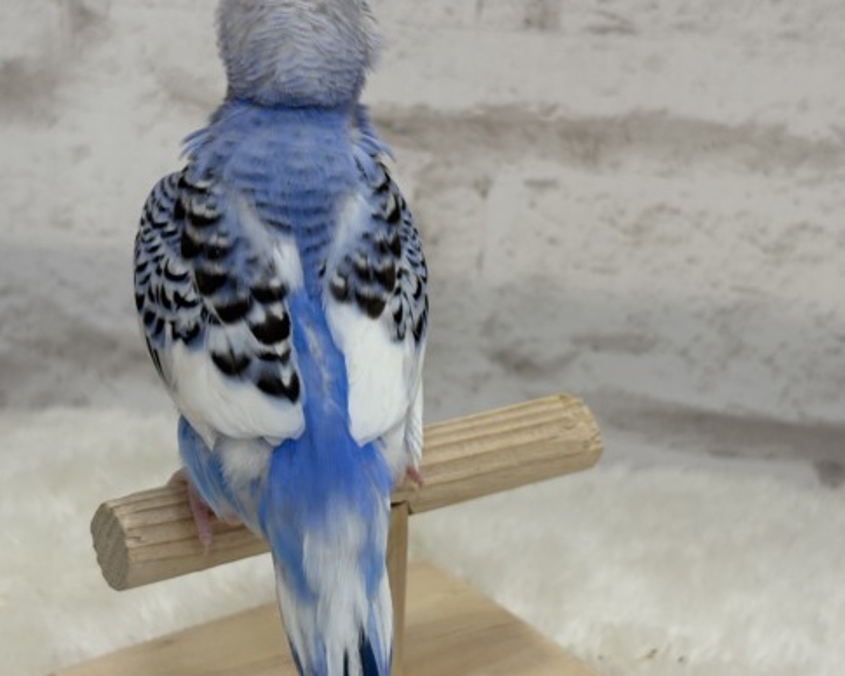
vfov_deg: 22.8
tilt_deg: -18.3
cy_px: 289
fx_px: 1676
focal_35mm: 67
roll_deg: -1.1
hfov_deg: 28.3
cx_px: 436
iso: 64
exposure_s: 1/100
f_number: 1.6
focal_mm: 5.96
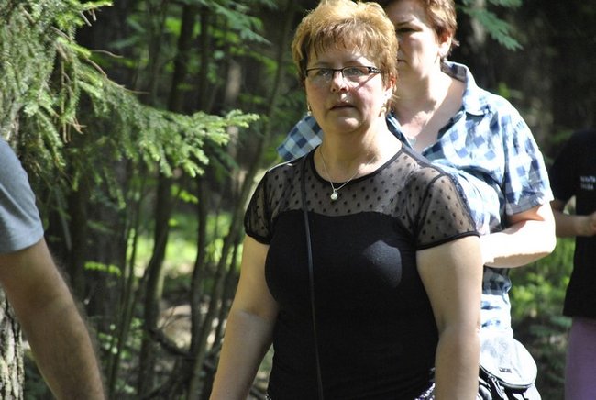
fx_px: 4354
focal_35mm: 262
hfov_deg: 7.8
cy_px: 200
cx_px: 298
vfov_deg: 5.3
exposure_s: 1/320
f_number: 5.3
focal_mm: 175
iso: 800
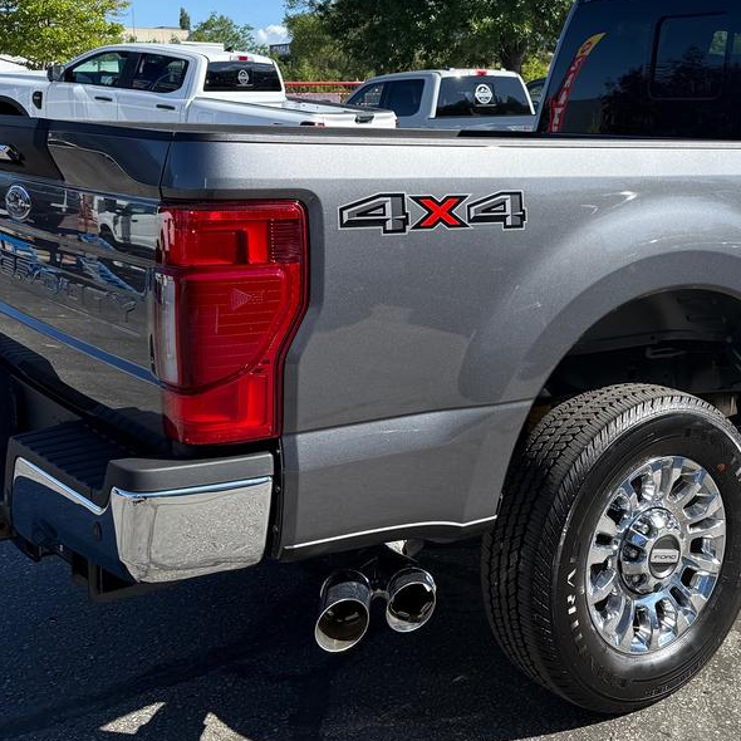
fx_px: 1114
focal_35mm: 46
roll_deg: -1.1
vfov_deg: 36.5
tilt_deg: -11.2
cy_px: 264
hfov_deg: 35.7
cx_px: 580
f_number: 1.78
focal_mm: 6.76
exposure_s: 1/3021
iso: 80
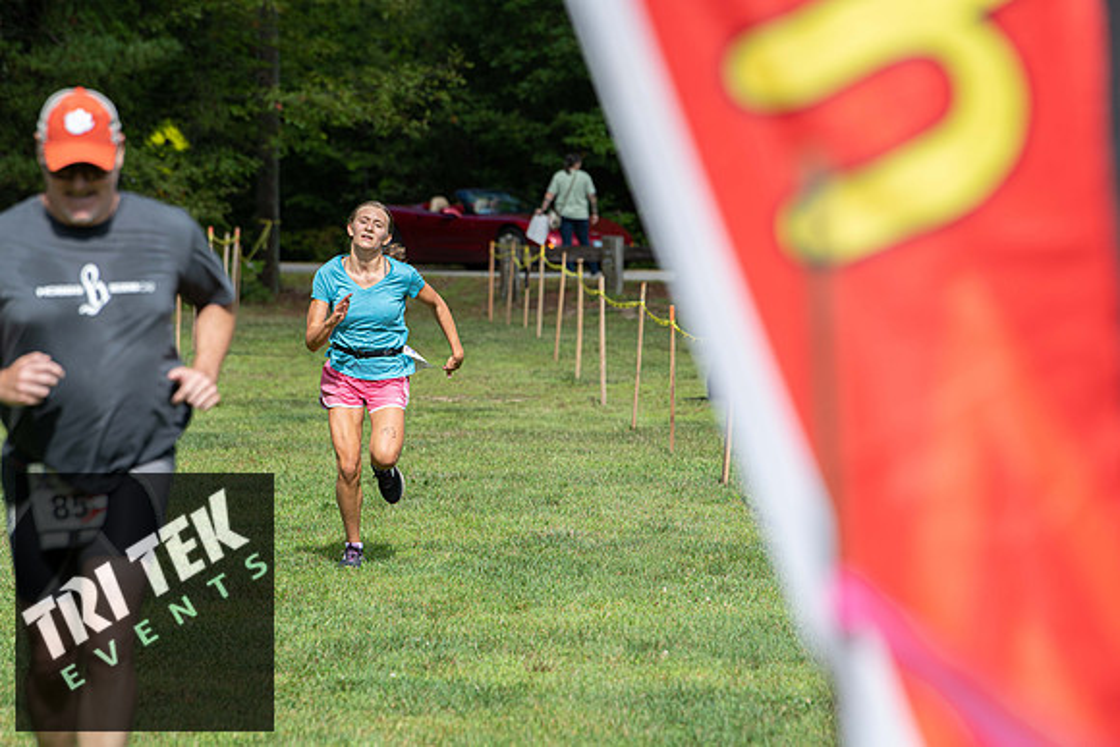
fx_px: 6223
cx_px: 560
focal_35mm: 200
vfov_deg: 6.9
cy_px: 374
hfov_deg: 10.3
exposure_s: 1/1000
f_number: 5.6
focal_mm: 200
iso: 200
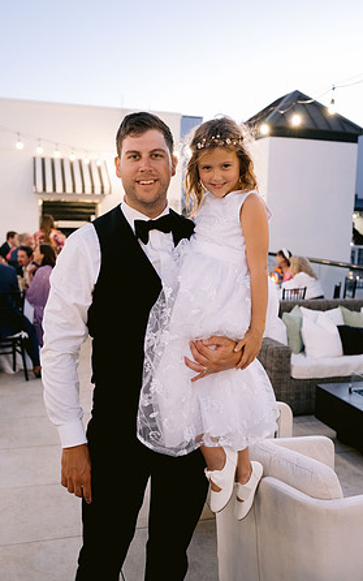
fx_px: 569
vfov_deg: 54.0
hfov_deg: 35.4
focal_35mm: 36
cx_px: 180
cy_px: 289
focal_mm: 35
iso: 2500
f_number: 3.2
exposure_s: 1/100
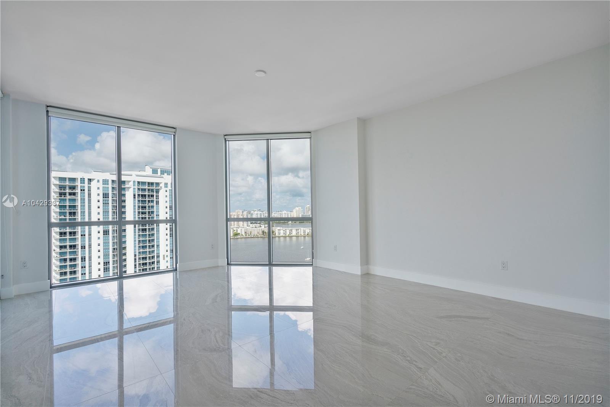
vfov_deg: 73.7
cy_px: 204
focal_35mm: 16
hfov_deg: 96.7
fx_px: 271
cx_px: 305
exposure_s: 1/400
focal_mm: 16
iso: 320
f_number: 8
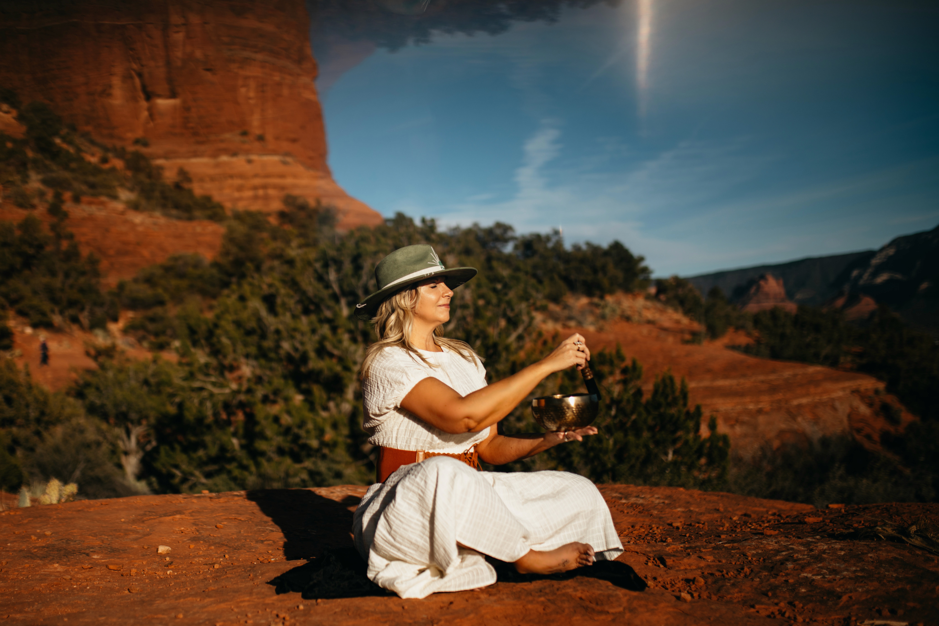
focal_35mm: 35
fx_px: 913
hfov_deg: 54.4
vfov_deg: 37.9
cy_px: 313
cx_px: 470
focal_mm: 35
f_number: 1.6
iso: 40
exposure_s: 1/5000
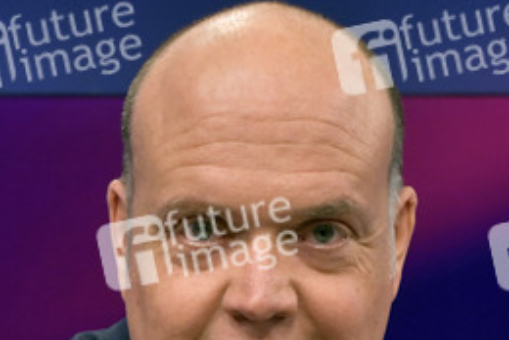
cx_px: 254
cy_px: 342
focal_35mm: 86
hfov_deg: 23.6
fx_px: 1217
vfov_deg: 15.6
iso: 2500
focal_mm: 56
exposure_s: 1/200
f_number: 6.3
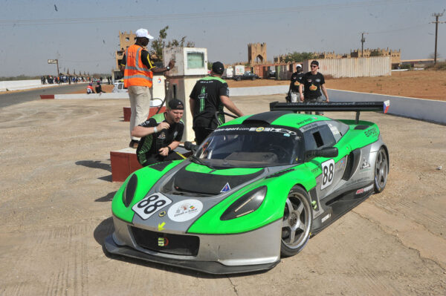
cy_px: 148
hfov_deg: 50.7
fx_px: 470
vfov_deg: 35.0
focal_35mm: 38
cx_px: 223
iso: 400
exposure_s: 1/250
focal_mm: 38
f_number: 22
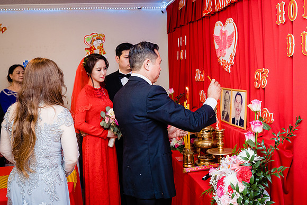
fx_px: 300
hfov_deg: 54.3
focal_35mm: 35
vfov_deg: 37.5
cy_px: 76
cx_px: 154
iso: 1250
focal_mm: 28
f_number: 4
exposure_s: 1/160
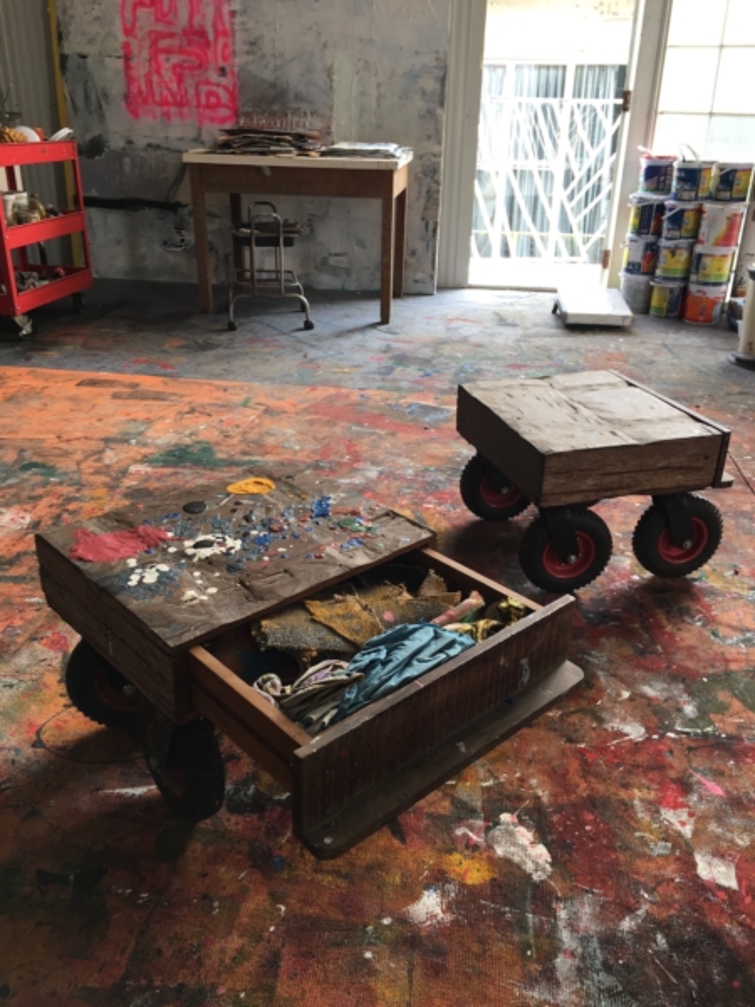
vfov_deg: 61.7
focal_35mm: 29
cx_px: 378
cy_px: 504
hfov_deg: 48.2
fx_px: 843
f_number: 2.2
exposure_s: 1/50
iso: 32
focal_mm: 4.15
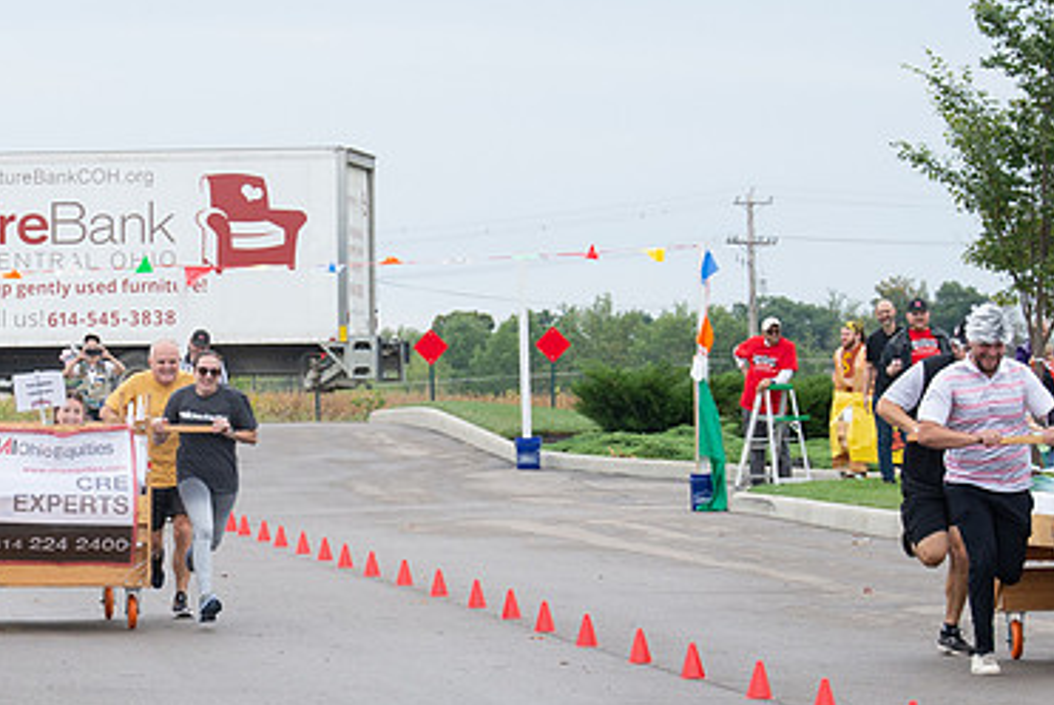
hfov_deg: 7.5
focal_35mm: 273
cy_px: 468
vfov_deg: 5.0
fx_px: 7999
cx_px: 46
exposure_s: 1/250
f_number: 9
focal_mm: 105
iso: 640
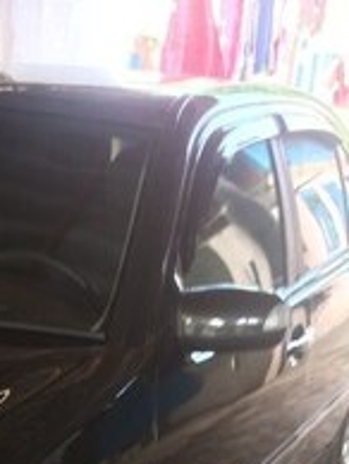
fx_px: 993
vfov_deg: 24.0
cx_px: -26
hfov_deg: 19.2
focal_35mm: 74
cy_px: 555
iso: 50
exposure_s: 1/50
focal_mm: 4.15
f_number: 2.2
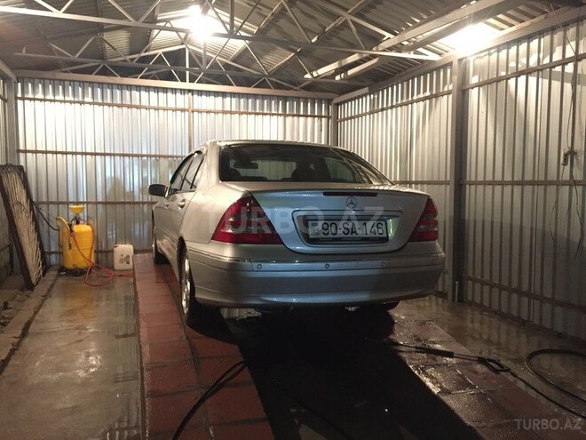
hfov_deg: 61.7
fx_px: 491
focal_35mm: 29
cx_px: 293
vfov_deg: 48.2
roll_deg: -0.7
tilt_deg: -4.1
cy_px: 220
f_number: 2.2
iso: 800
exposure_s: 1/17
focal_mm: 4.15
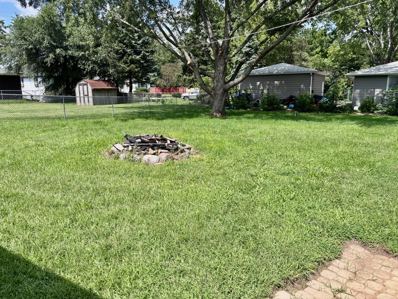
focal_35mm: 26
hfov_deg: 67.3
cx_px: 199
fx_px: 299
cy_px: 150
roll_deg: +0.0
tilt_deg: -11.1
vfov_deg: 53.1
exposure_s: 1/1695
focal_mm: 5.96
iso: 50
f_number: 1.6
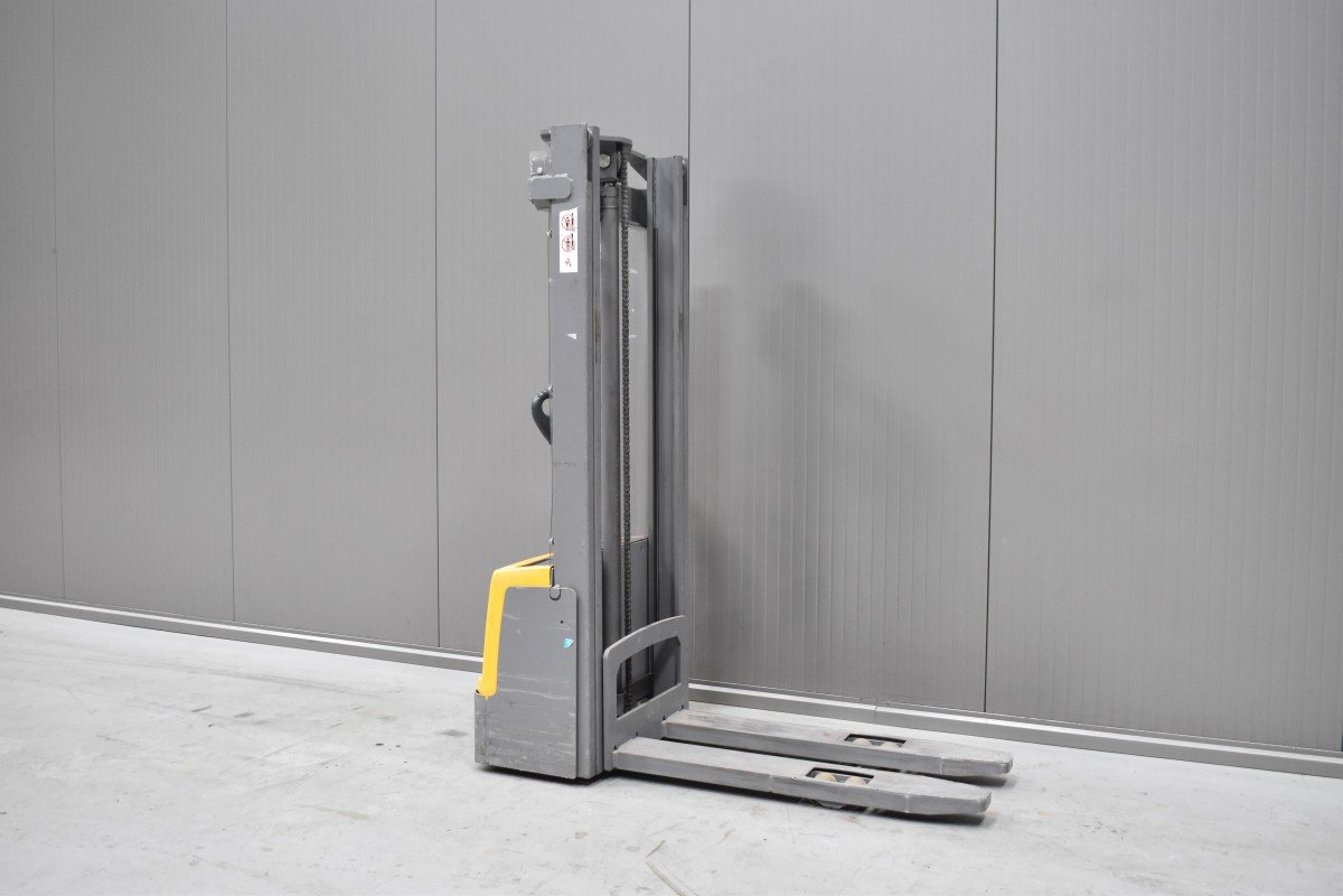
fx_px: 1287
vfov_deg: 38.4
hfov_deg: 55.1
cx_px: 672
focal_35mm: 34
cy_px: 448
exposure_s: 1/40
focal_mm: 23
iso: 1600
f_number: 4.5
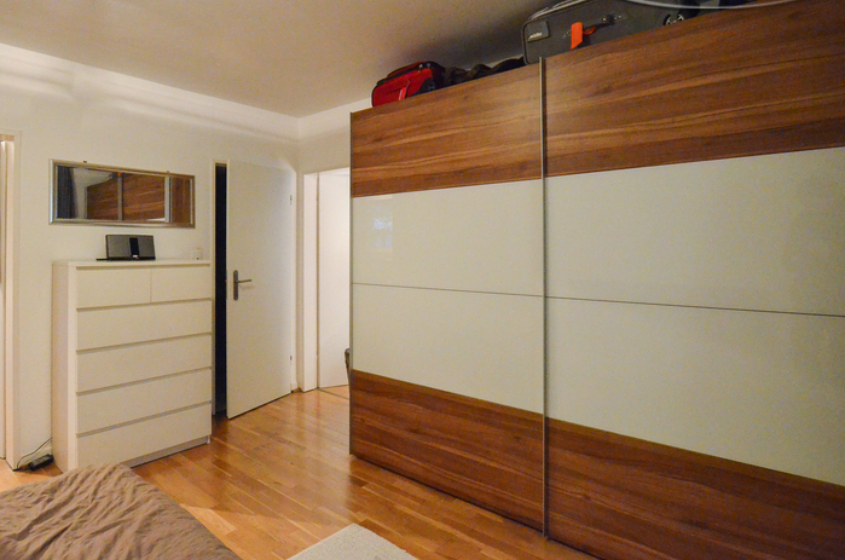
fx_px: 445
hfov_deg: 86.4
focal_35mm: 19
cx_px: 357
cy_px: 233
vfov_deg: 63.9
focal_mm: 10
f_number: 3.5
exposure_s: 1/20
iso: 6400
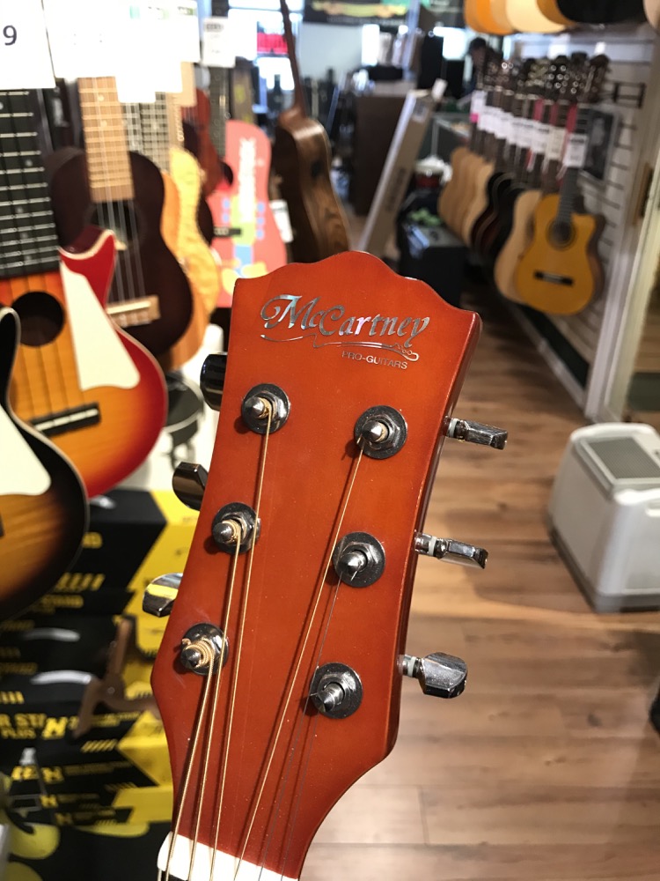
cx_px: 330
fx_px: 712
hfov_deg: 49.7
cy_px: 440
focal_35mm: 28
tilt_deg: -25.8
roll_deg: -2.9
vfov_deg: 63.4
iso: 64
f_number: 1.8
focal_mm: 3.99
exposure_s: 1/15
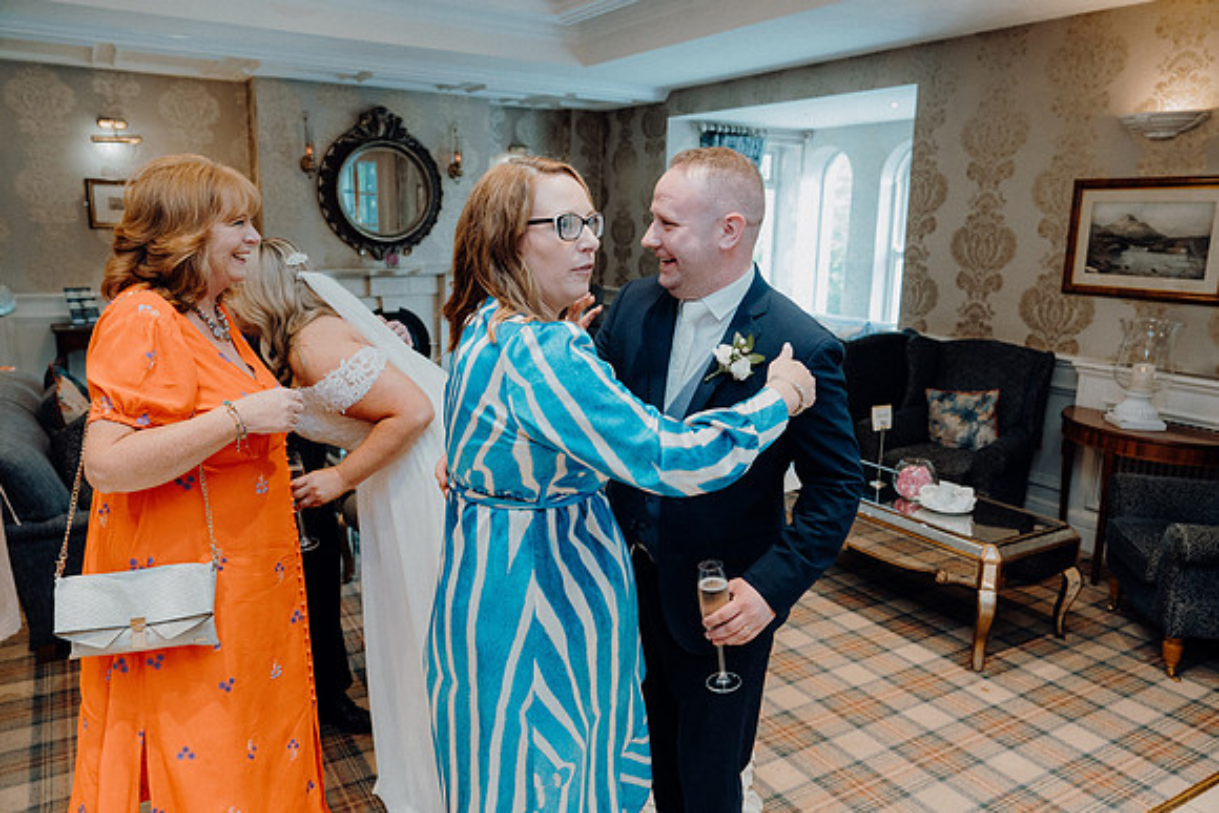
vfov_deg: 49.6
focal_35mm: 26
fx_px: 881
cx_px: 610
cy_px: 406
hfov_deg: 69.4
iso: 2000
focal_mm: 26
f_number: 3.5
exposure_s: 1/160
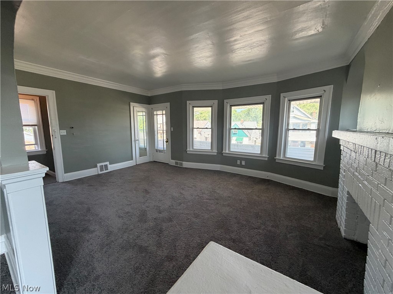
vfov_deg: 85.7
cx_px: 196
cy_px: 147
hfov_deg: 102.1
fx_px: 159
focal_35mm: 14
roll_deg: +0.3
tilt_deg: -8.7
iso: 200
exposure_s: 1/121
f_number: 2.2
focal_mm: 2.22
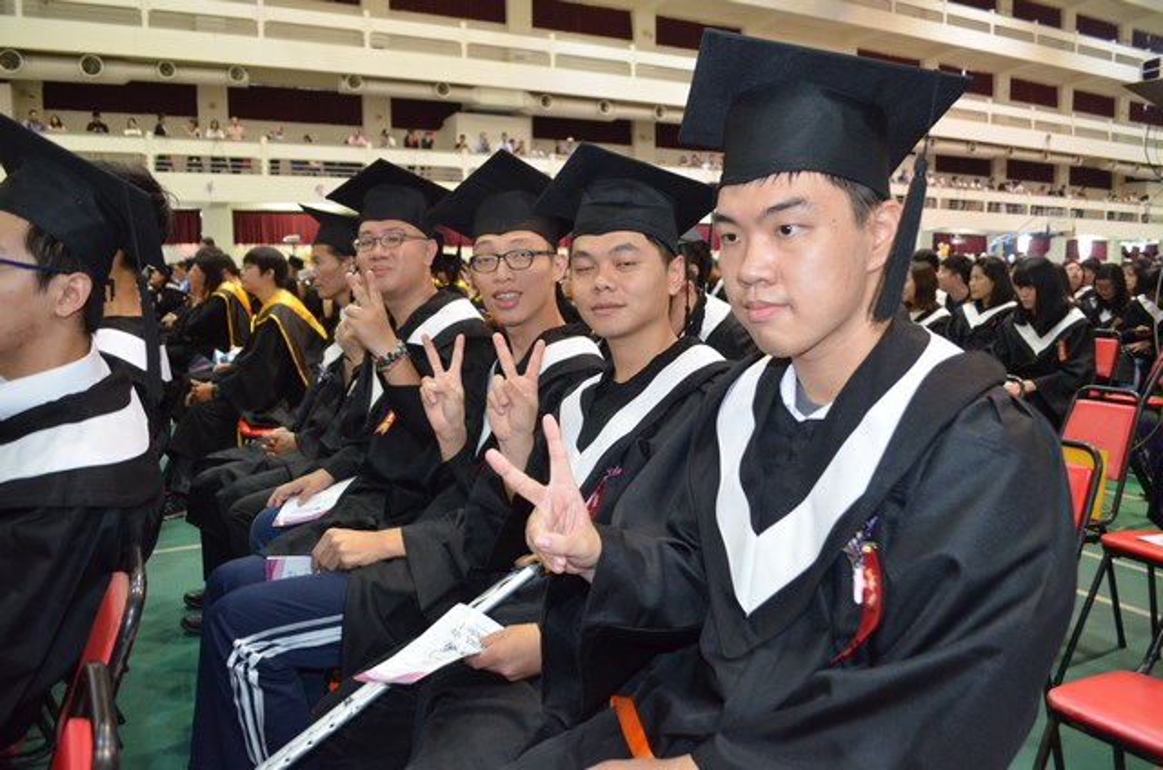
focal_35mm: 27
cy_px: 385
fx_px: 871
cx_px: 582
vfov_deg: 47.7
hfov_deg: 67.5
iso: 2500
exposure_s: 1/60
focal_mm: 18
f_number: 3.5
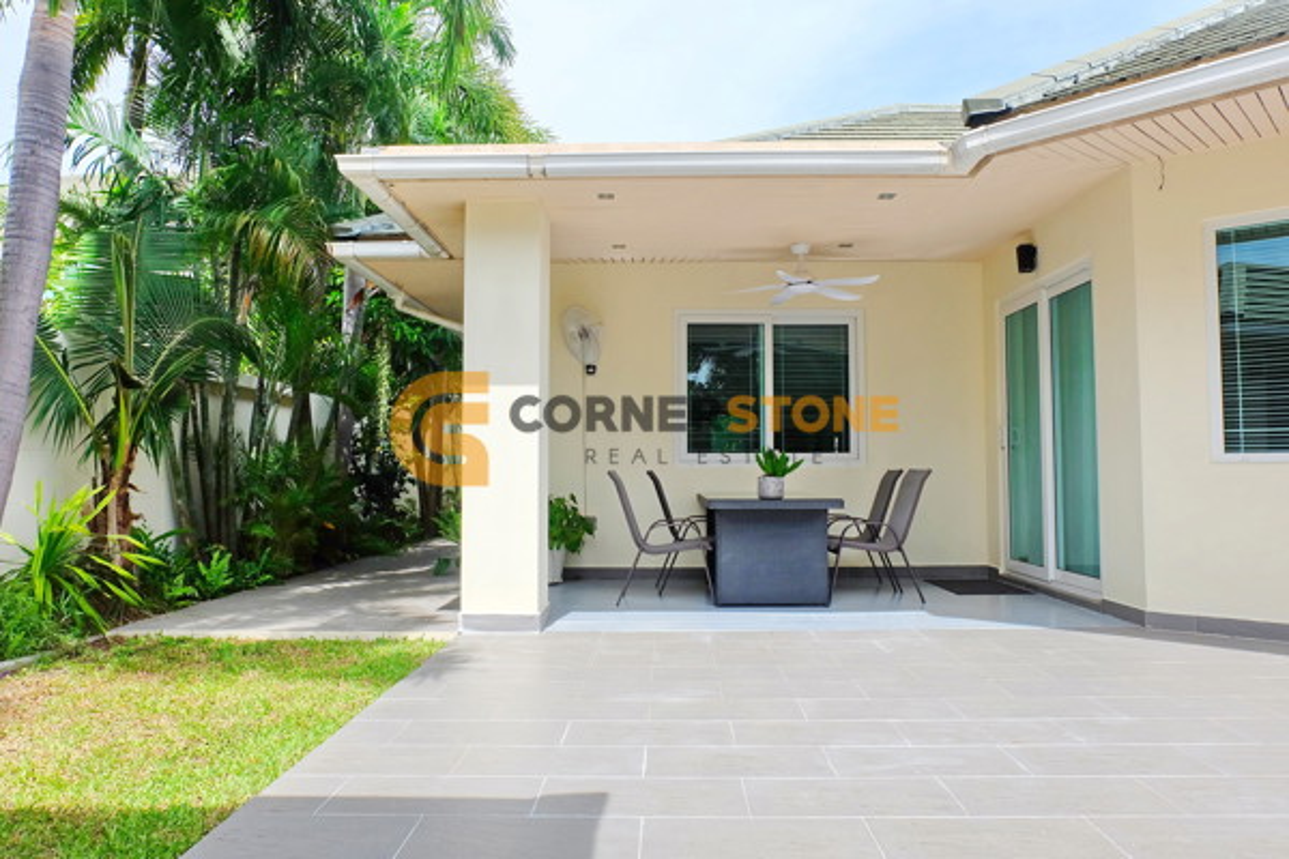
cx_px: 644
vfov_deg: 53.1
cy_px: 430
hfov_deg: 73.7
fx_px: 859
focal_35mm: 24
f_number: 10
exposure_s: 1/400
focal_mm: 16
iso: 400
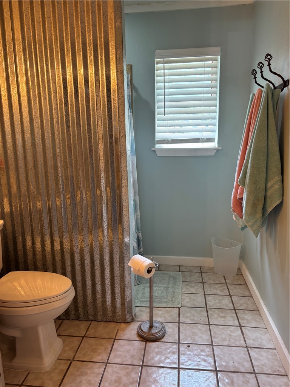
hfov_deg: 53.1
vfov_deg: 67.3
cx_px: 145
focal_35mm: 26
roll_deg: +0.2
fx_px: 290
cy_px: 194
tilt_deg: -10.8
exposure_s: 1/60
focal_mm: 5.96
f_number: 1.6
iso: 80
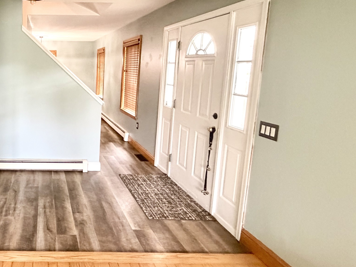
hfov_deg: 59.0
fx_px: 267
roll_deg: -0.7
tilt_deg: -5.1
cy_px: 102
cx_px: 46
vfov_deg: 52.6
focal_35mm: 26
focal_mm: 2.22
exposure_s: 1/60
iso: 640
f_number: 2.2
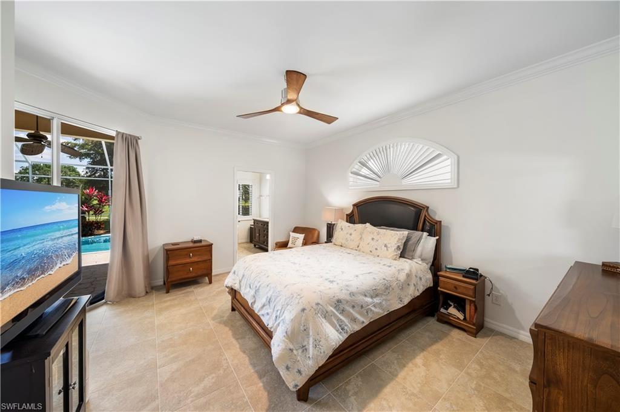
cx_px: 310
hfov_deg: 112.7
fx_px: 206
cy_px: 206
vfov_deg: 89.9
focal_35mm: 12
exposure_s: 1/15
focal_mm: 12
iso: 320
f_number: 7.1
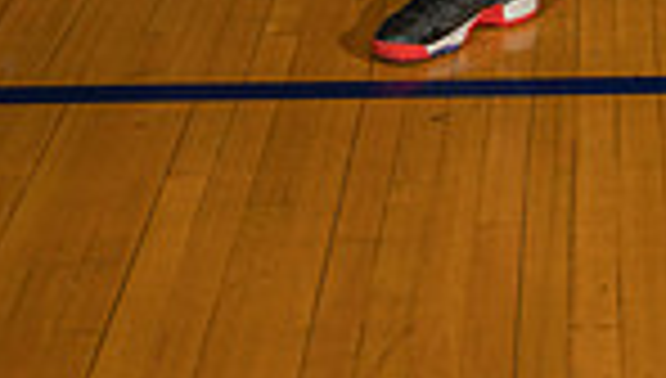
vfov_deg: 8.6
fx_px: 2248
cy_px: -576
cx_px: 630
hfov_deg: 16.6
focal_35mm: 127
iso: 160
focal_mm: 40
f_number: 7.1
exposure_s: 1/200
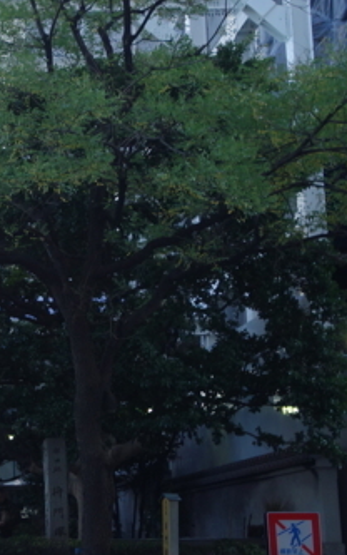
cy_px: 302
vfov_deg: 23.5
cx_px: -229
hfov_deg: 13.7
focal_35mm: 88
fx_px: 1329
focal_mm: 10.4
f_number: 3.2
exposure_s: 1/100
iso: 125
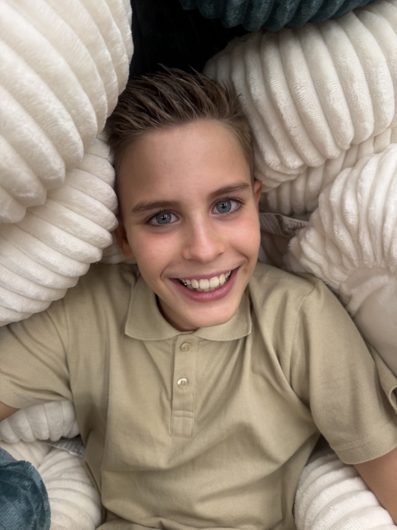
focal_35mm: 24
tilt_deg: -55.4
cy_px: 265
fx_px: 367
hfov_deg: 56.8
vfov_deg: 71.6
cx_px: 198
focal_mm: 6.76
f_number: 1.78
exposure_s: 1/100
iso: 125
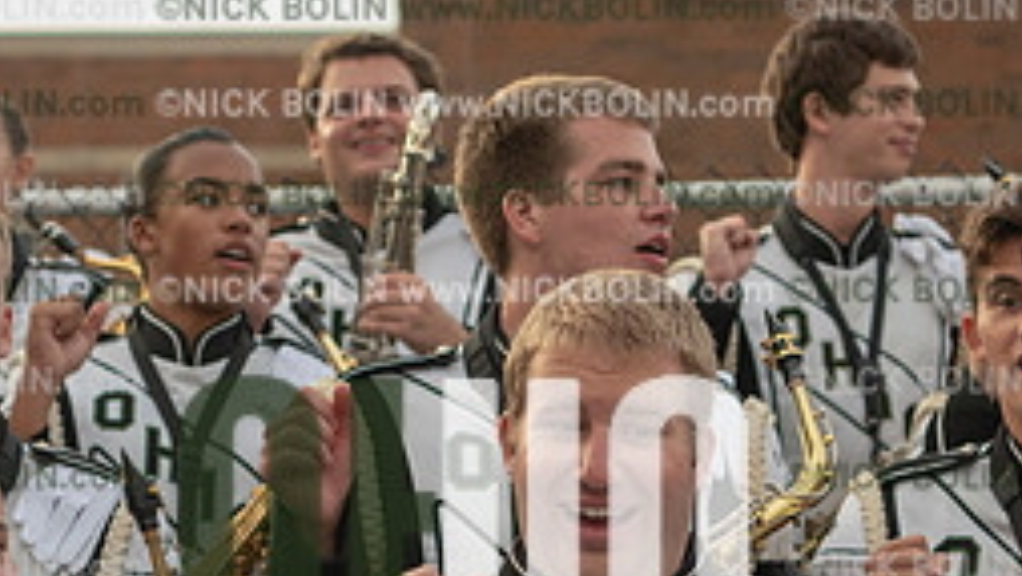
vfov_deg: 10.5
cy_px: 570
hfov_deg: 18.6
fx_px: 3117
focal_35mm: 115
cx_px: 463
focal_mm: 48
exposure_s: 1/800
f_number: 3.2
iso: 800
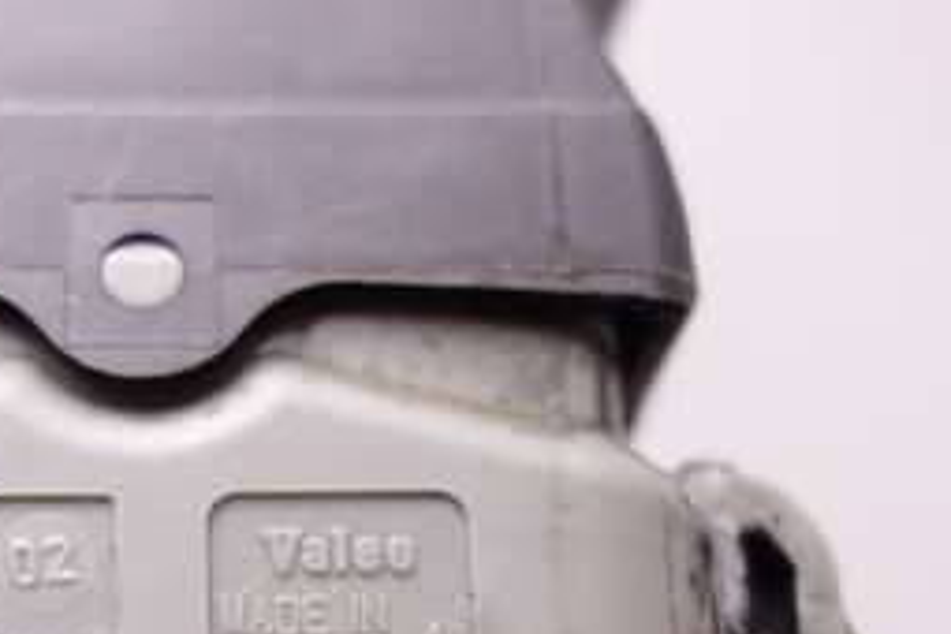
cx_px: 280
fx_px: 2377
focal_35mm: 90
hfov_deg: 22.5
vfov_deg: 15.0
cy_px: 569
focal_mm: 10.4
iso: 125
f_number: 2.5
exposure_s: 1/100
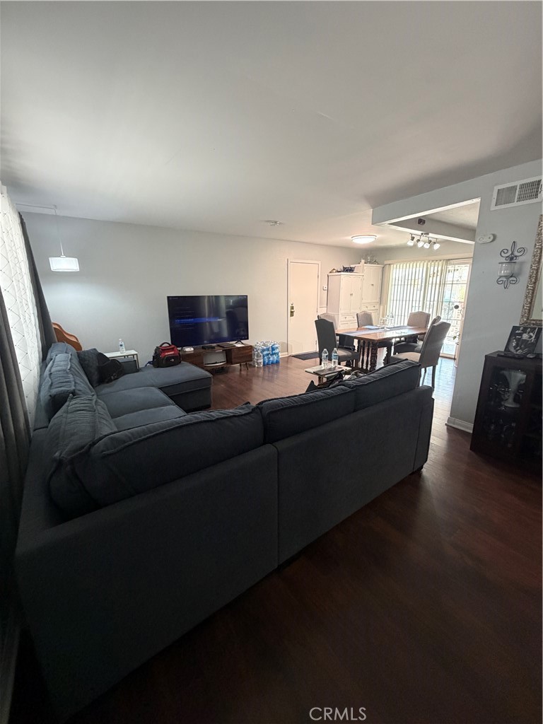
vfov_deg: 102.1
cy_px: 362
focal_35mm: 14
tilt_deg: -12.8
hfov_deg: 85.7
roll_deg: +0.0
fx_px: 293
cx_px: 272
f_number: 2.2
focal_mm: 2.22
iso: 500
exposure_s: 1/60
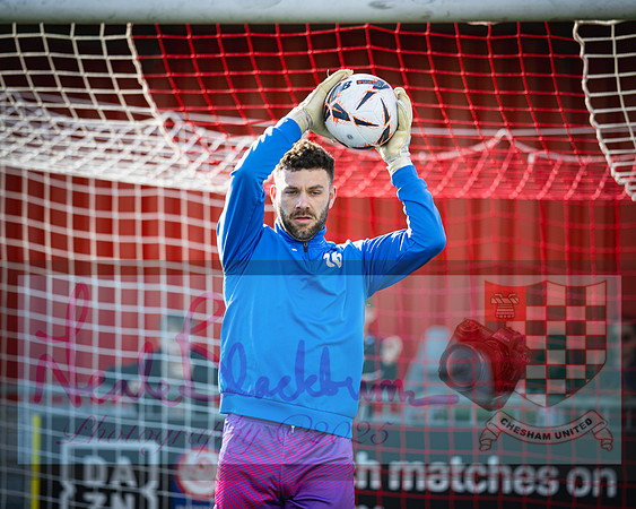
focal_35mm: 157
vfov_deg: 9.8
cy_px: 248
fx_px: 2955
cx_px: 318
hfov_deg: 12.3
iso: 160
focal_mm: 135
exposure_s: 1/1600
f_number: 1.8
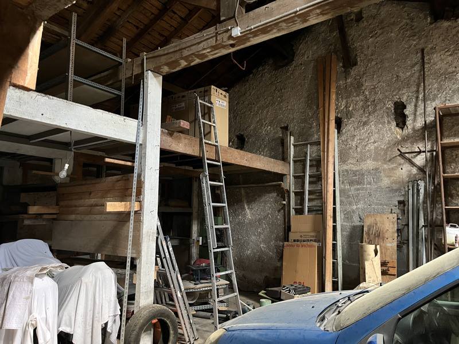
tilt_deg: +7.3
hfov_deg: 67.3
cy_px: 172
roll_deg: -0.5
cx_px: 230
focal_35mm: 26
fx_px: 345
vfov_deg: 53.1
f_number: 1.6
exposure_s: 1/30
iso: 640
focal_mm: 5.1
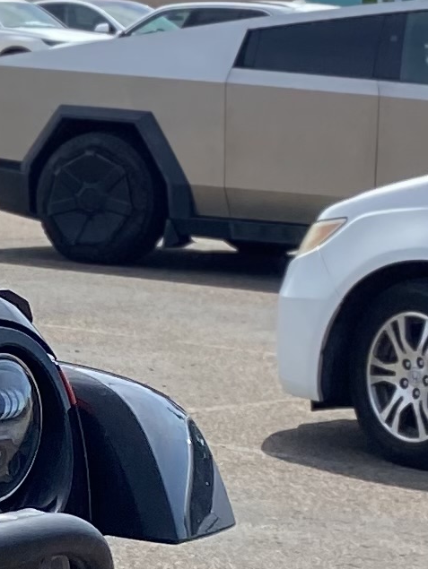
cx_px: -907
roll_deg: +1.2
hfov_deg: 7.7
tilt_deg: -4.0
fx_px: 2717
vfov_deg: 12.0
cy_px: 332
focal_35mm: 165
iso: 32
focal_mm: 4.25
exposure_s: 1/3610
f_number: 1.8
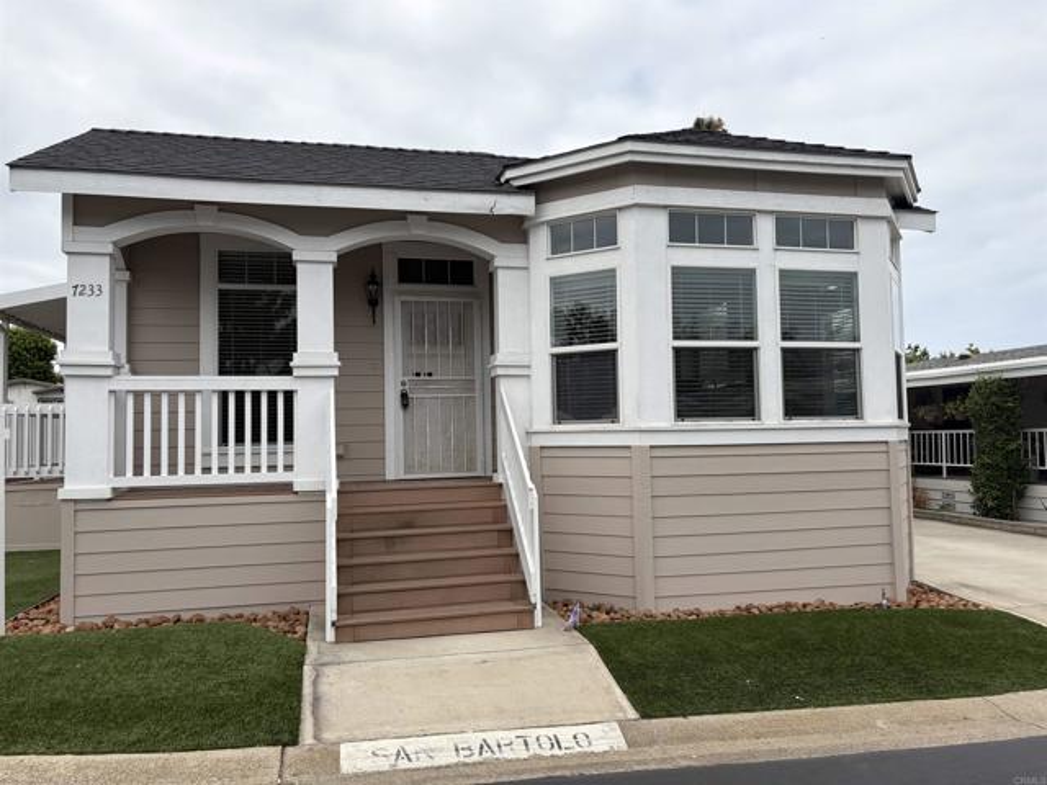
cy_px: 392
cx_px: 524
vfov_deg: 53.1
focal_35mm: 26
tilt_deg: +0.9
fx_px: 786
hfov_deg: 67.3
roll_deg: +2.2
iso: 50
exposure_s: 1/3125
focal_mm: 5.96
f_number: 1.6
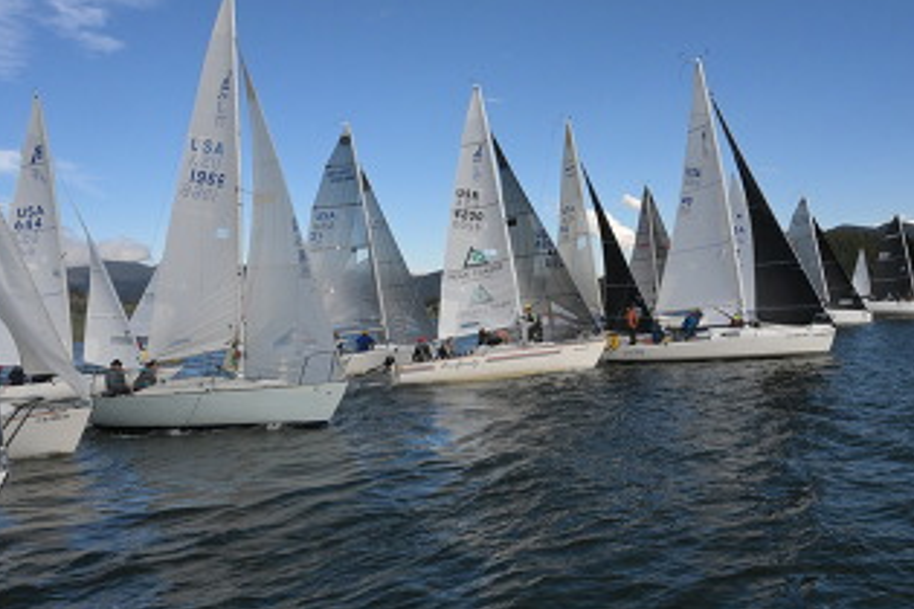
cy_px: 236
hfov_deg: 61.6
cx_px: 534
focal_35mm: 30
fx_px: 762
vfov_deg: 43.3
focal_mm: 24
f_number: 13
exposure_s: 1/4000
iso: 7200
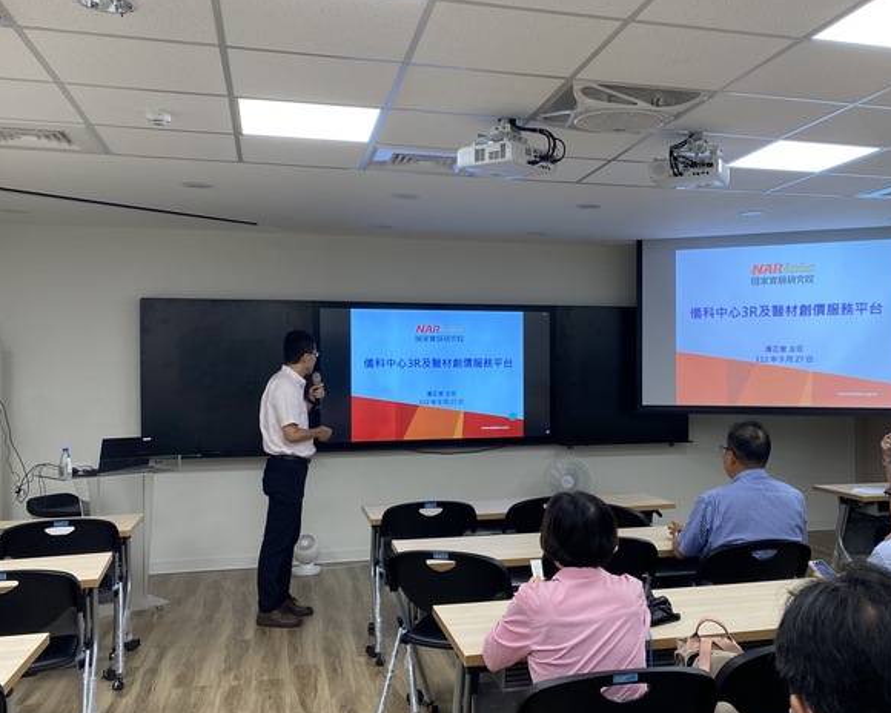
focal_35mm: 35
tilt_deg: -0.8
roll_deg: +1.1
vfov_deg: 42.2
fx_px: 923
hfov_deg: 50.9
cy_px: 380
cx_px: 564
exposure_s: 1/120
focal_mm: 4.25
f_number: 1.8
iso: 100
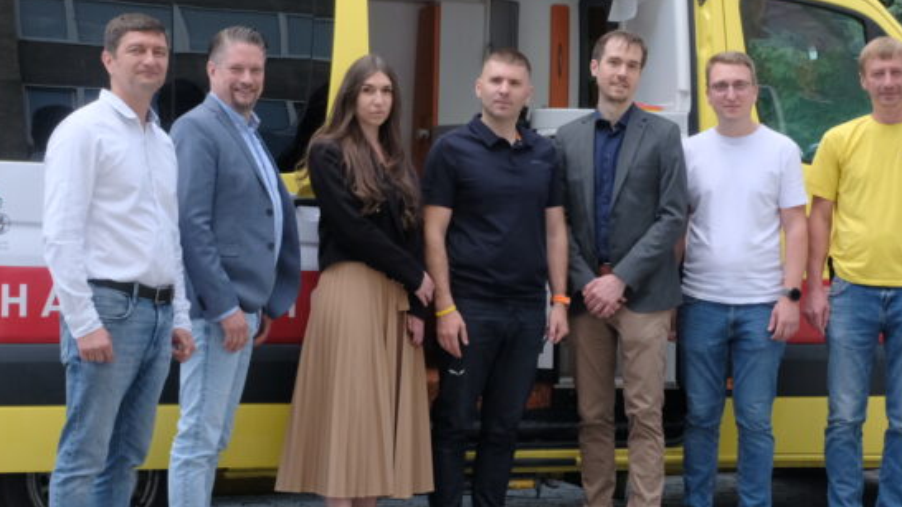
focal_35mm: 81
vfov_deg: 14.9
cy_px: 258
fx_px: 1937
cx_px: 535
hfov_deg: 26.2
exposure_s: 1/250
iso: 2500
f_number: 16
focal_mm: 36.6
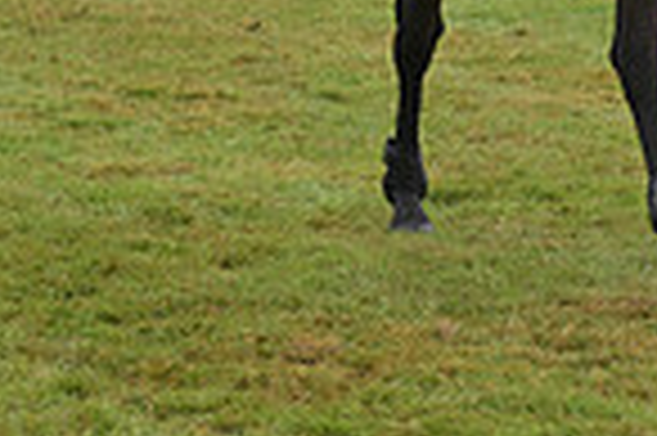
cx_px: 1080
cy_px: -299
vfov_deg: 4.2
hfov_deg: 6.3
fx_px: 5870
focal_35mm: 322
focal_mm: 81
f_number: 5.6
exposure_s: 1/800
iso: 800
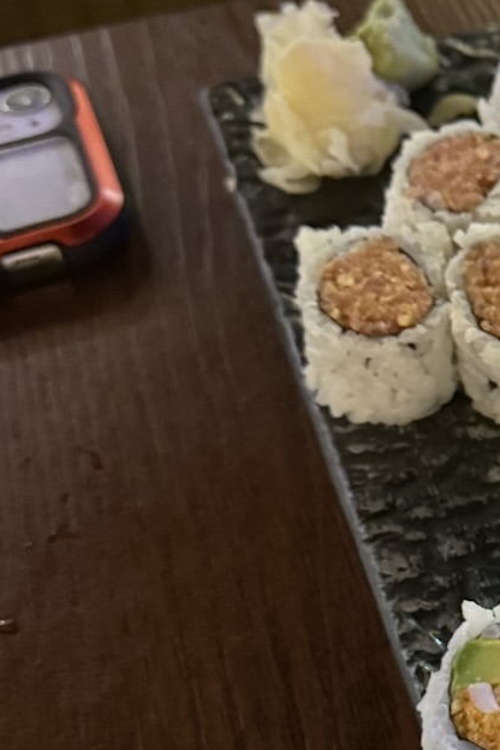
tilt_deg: -45.0
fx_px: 1667
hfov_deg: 15.3
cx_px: 820
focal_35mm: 80
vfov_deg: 25.2
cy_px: 506
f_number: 1.78
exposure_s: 1/29
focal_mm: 6.76
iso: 1250
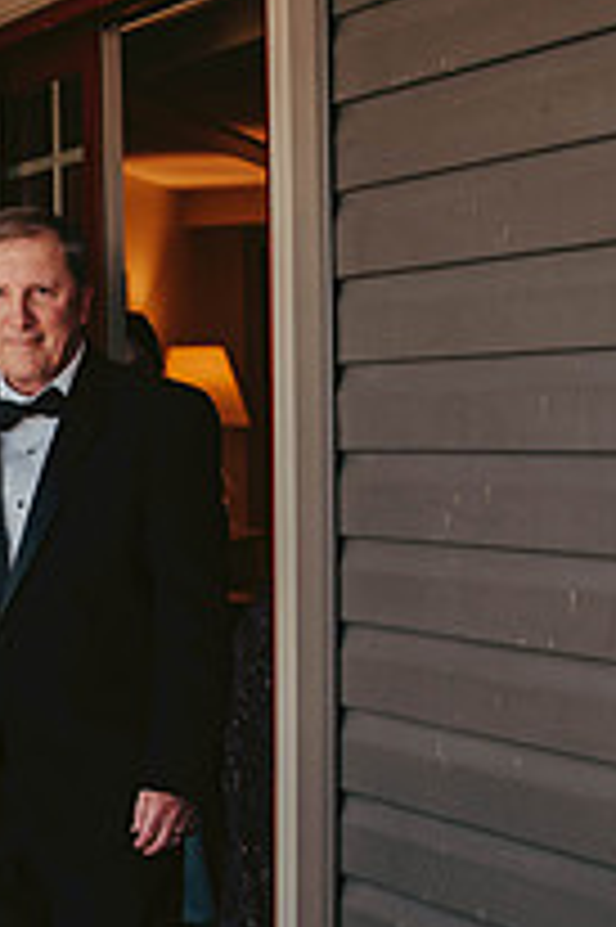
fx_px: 2031
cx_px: -184
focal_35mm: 79
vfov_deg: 25.7
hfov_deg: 16.3
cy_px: 547
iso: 800
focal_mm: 28
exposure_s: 1/800
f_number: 2.8
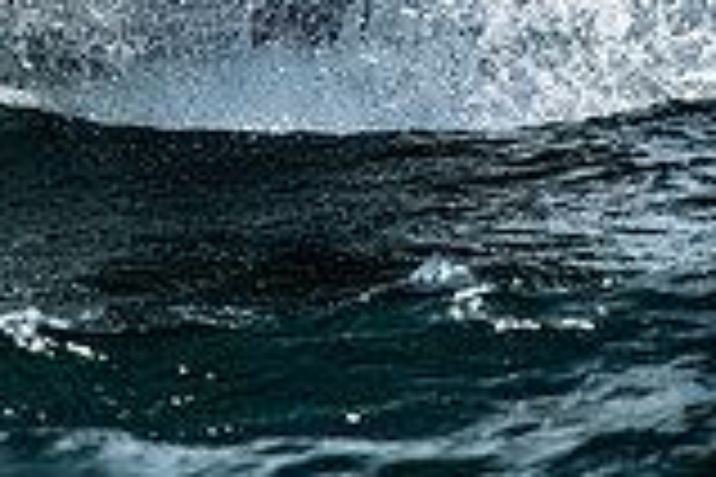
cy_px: -254
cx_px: -392
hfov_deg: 0.9
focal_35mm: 2185
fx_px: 43454
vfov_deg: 0.6
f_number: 5.6
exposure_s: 1/2500
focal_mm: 400
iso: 400
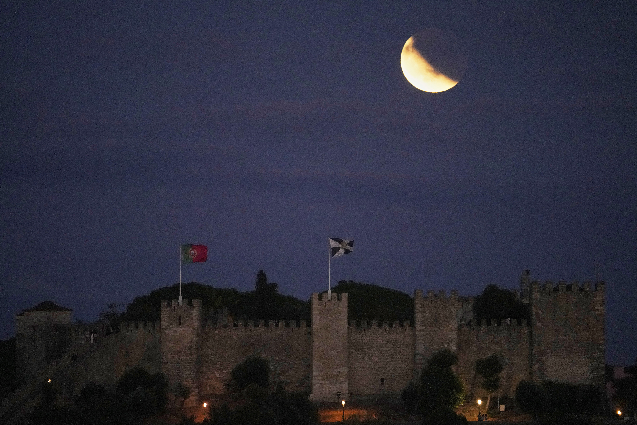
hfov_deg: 5.2
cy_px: 212
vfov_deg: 3.4
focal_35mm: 400
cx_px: 318
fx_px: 7077
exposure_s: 1/400
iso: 6400
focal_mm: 400
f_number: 2.8
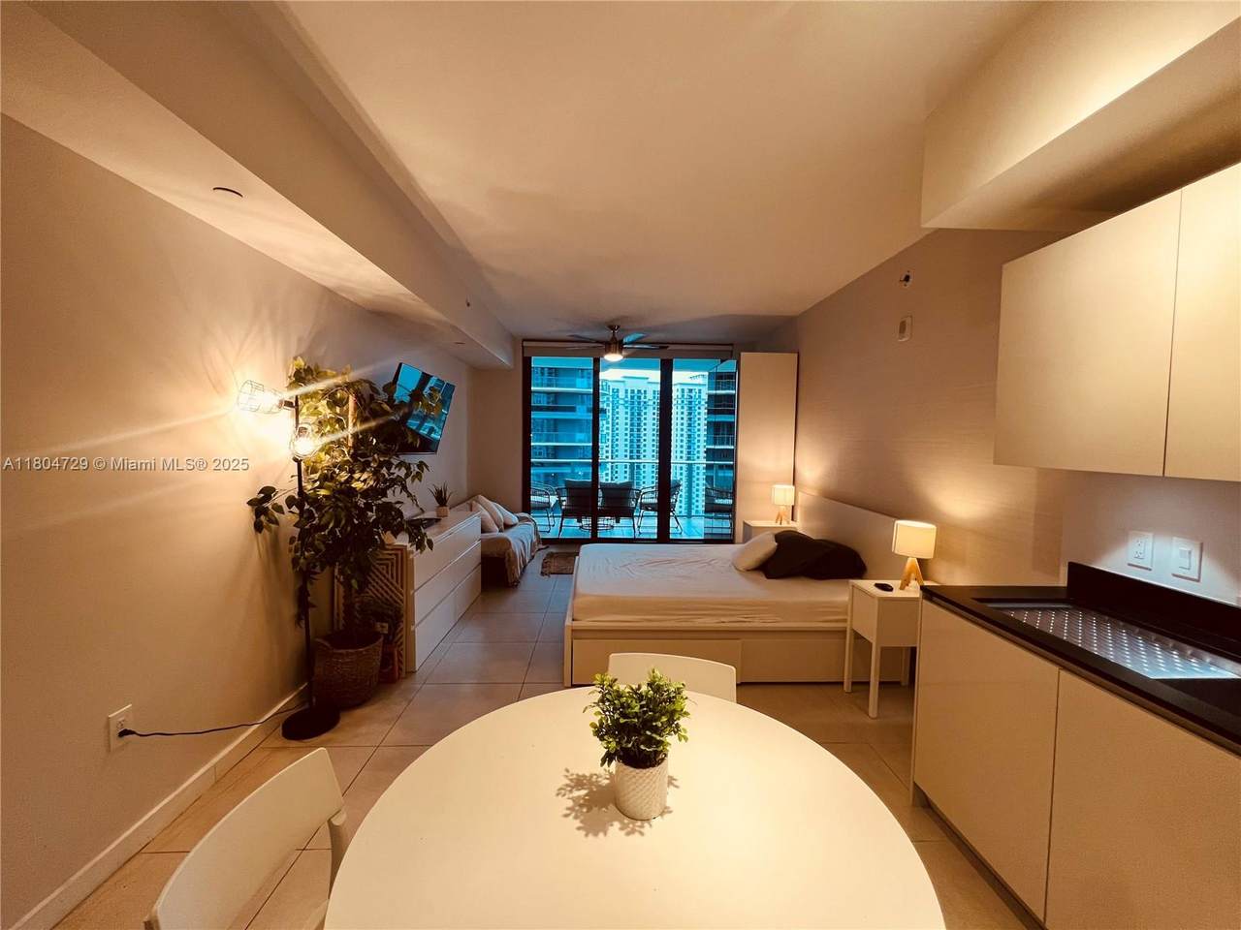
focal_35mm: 13
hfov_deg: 106.2
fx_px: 466
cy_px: 465
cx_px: 620
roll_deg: -0.9
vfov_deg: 89.9
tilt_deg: -2.9
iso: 160
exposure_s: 1/60
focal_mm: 1.57
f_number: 1.8
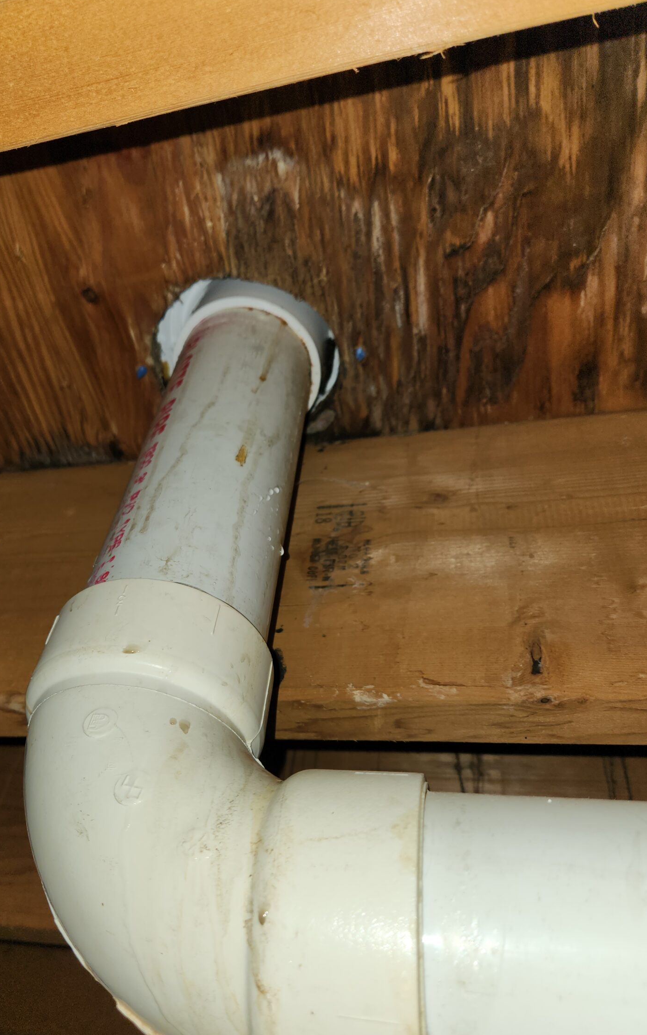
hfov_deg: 43.8
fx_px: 790
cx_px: 210
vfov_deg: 66.3
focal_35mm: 28
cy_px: 575
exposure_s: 1/62
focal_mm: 5.4
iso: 20
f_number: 1.8
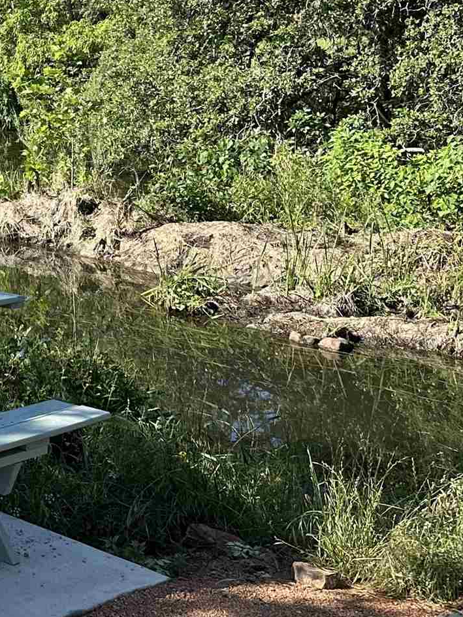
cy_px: 66
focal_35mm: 78
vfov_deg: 24.3
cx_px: -346
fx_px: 1391
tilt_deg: -2.7
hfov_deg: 16.2
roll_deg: +1.7
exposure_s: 1/2410
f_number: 1.78
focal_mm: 6.86
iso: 80
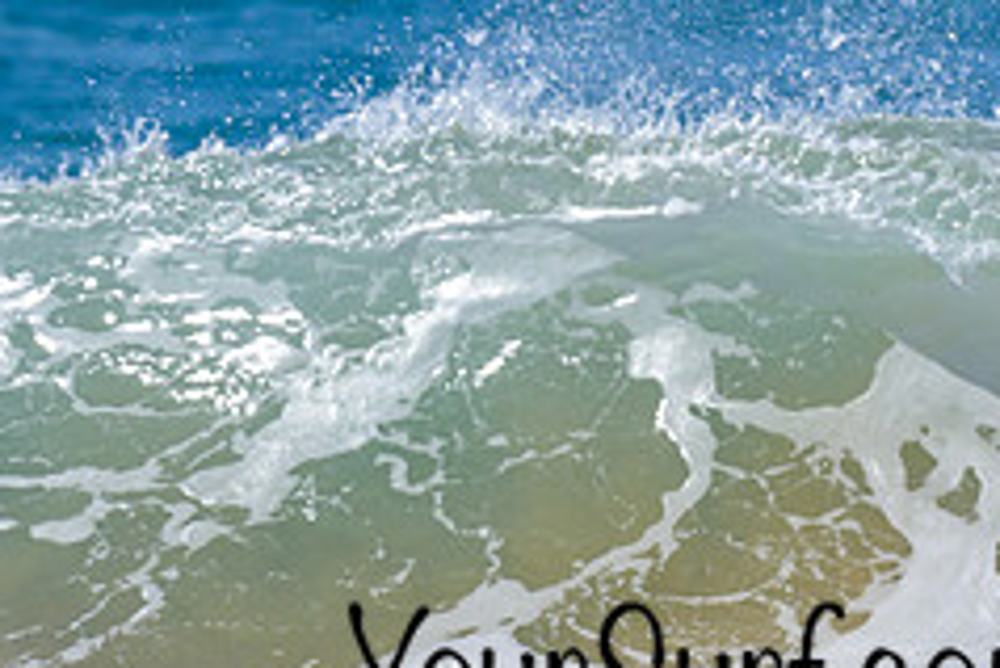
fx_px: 74292
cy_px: 677
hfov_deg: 0.8
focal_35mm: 2673
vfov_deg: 0.5
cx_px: 998
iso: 280
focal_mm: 800
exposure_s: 1/2000
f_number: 6.3
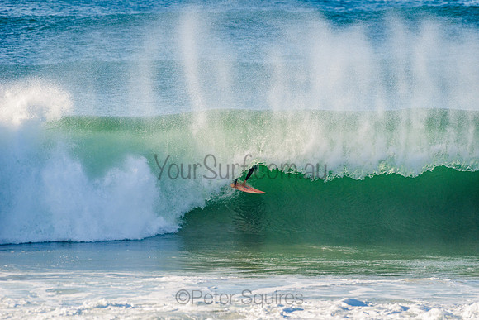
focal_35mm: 500
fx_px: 6654
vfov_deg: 2.8
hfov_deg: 4.1
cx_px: 240
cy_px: 160
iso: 250
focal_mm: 500
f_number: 5.6
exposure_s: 1/1600
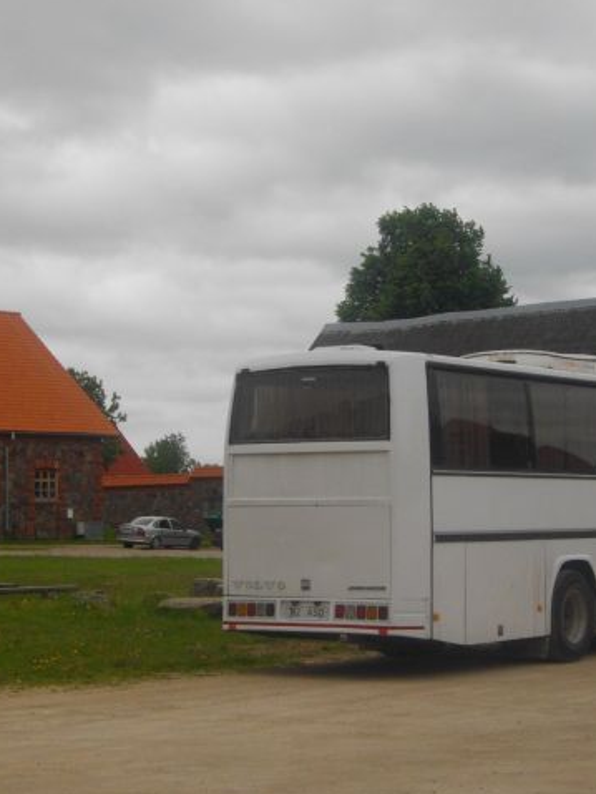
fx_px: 1881
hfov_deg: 18.0
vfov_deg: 23.8
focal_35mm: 82
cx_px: 380
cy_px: 355
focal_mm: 8.8
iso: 100
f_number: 11.1
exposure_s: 1/125
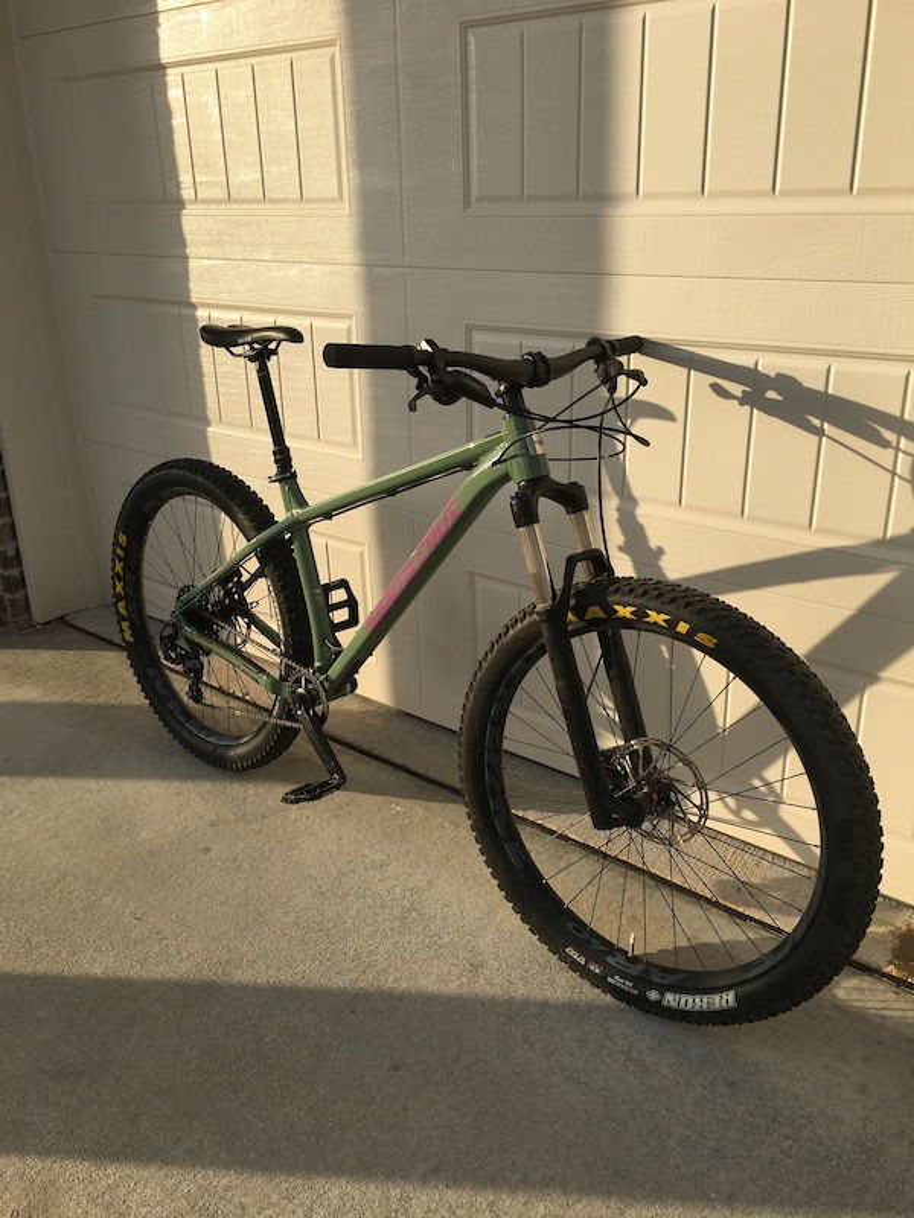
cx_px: 457
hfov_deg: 48.2
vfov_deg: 61.7
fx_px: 1021
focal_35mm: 29
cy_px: 609
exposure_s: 1/1374
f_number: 2.2
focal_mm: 4.15
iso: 25
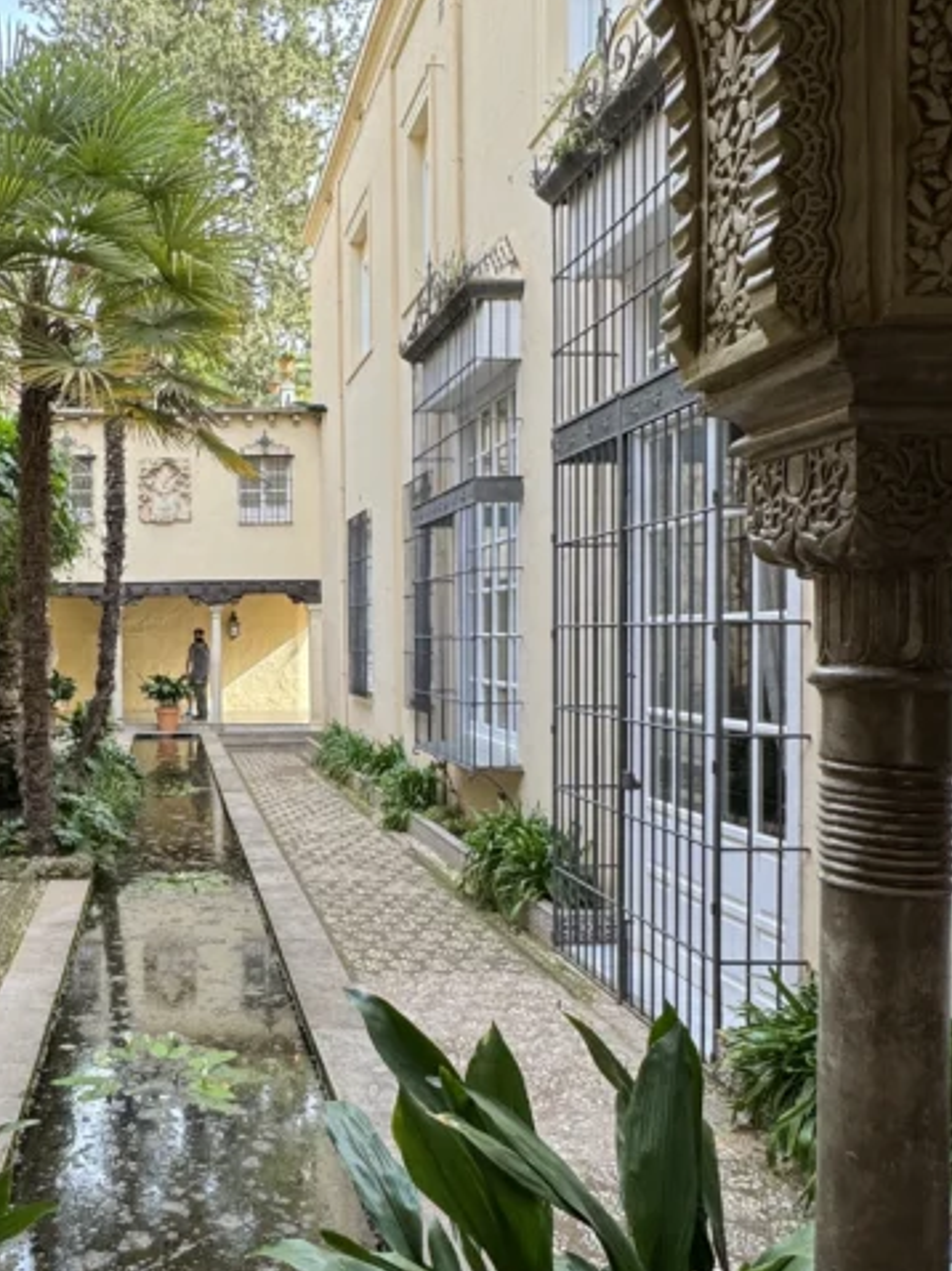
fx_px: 1101
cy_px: 670
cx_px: 157
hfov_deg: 43.9
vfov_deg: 60.0
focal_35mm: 30
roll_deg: +0.6
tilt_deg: +0.0
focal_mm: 2.22
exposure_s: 1/136
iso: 40
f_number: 2.2
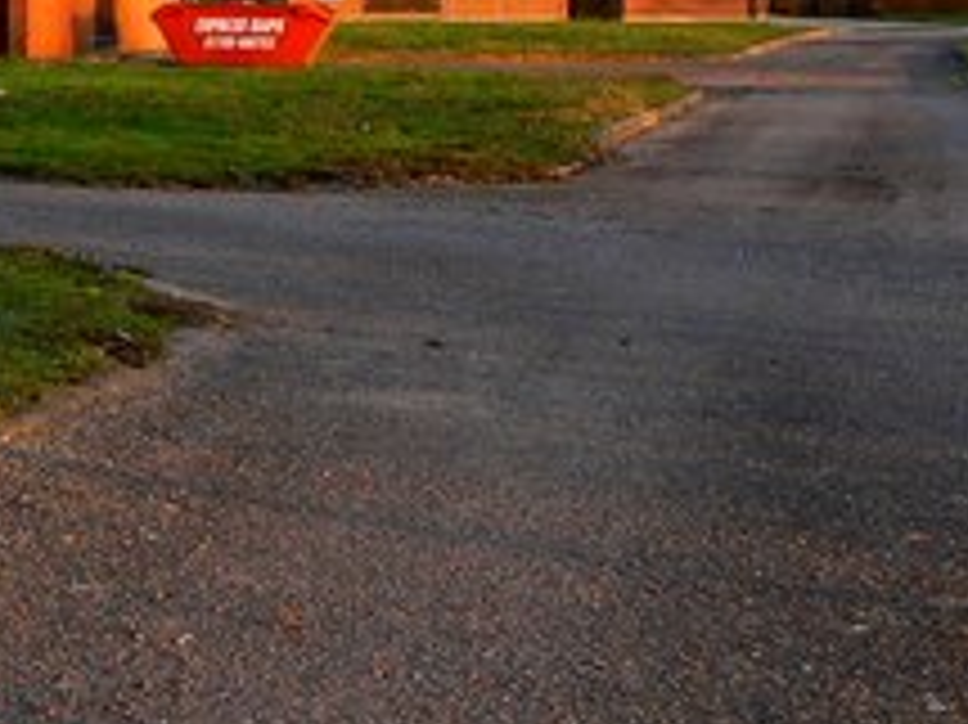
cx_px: 158
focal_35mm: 107
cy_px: -45
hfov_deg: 18.2
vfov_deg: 13.6
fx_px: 2990
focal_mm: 6
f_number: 4
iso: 80
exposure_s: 1/125
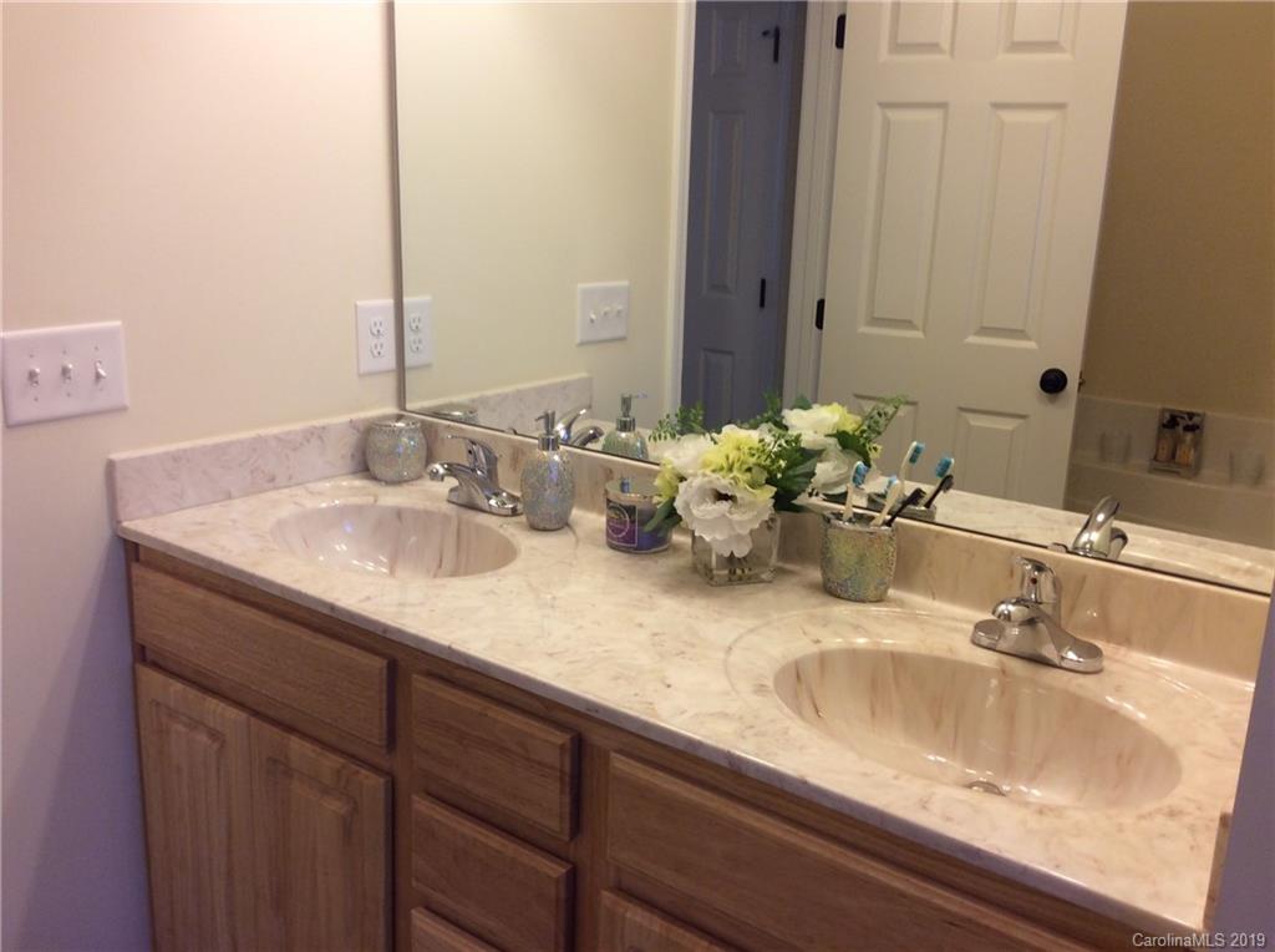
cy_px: 476
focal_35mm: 32
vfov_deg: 44.0
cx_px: 638
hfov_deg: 56.9
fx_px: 1176
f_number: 2.4
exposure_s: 1/24
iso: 32
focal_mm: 3.3
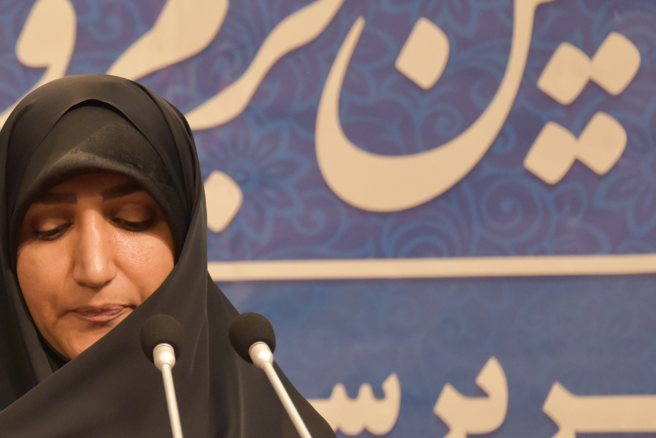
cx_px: 87
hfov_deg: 7.0
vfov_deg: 4.7
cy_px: 200
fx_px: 5359
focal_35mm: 294
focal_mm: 145
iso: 6400
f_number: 5.6
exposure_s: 1/100
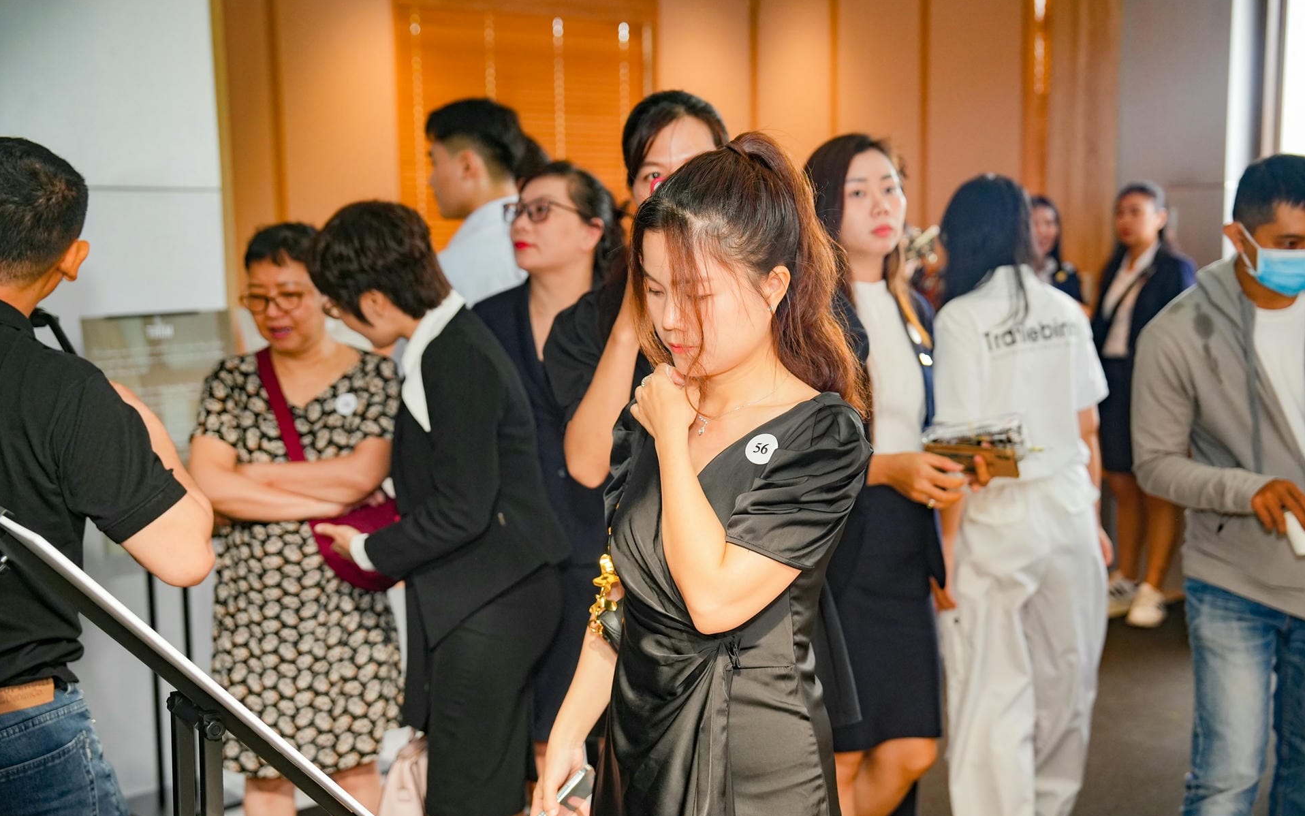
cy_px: 433
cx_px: 652
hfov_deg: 41.8
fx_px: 1707
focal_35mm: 48
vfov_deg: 26.9
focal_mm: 47
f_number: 3.2
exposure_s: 1/200
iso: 1000
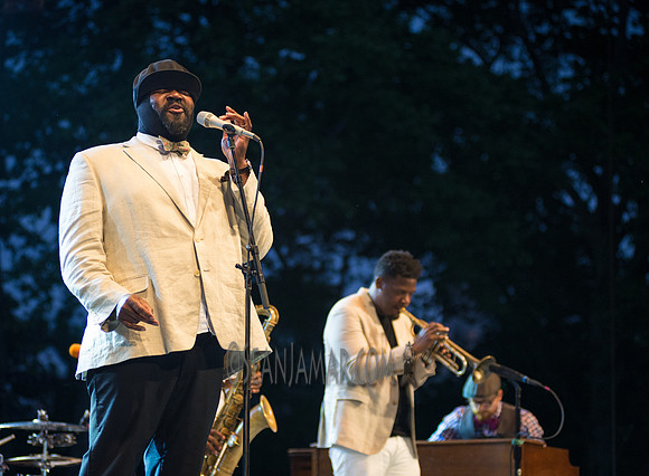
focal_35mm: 90
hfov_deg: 21.8
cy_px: 252
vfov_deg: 16.1
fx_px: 1682
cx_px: 271
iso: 1600
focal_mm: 80
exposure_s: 1/500
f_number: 3.2
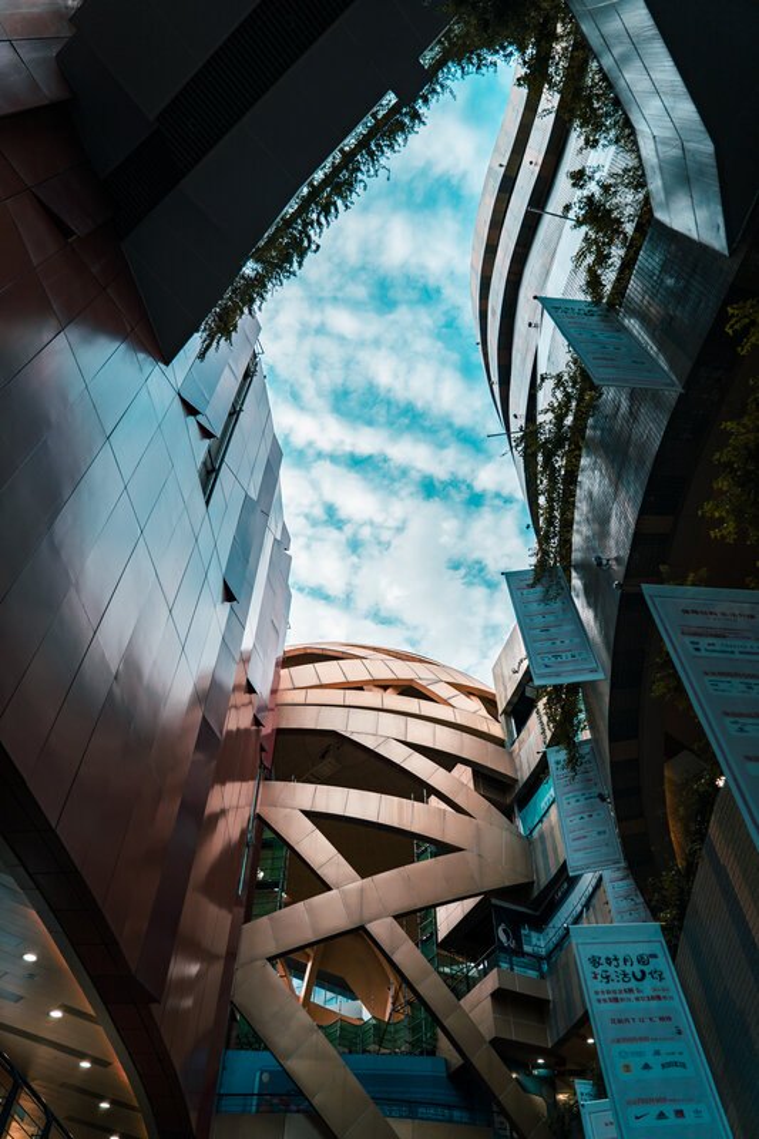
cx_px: 380
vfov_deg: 73.8
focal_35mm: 24
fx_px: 759
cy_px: 570
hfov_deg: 53.1
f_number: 4
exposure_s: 1/200
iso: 100
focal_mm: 24
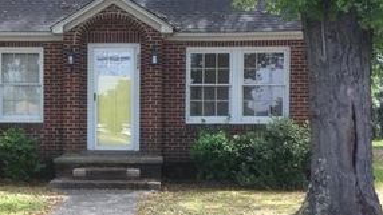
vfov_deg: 20.3
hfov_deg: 35.0
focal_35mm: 59
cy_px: 144
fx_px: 599
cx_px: 118
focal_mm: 3.3
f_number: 2.4
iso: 25
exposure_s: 1/162
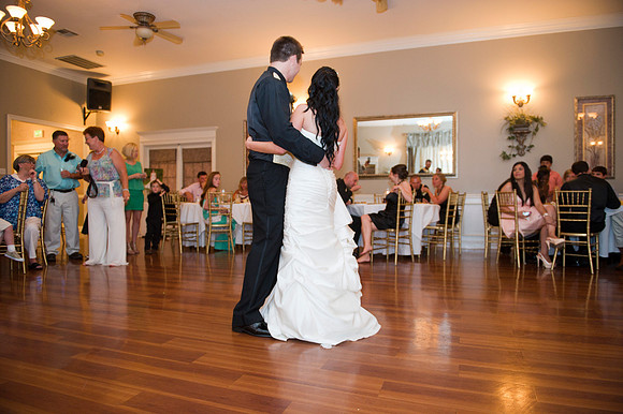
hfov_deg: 73.8
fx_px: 415
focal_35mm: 24
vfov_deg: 53.1
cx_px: 312
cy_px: 207
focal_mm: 24
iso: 2000
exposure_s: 1/60
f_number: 2.8
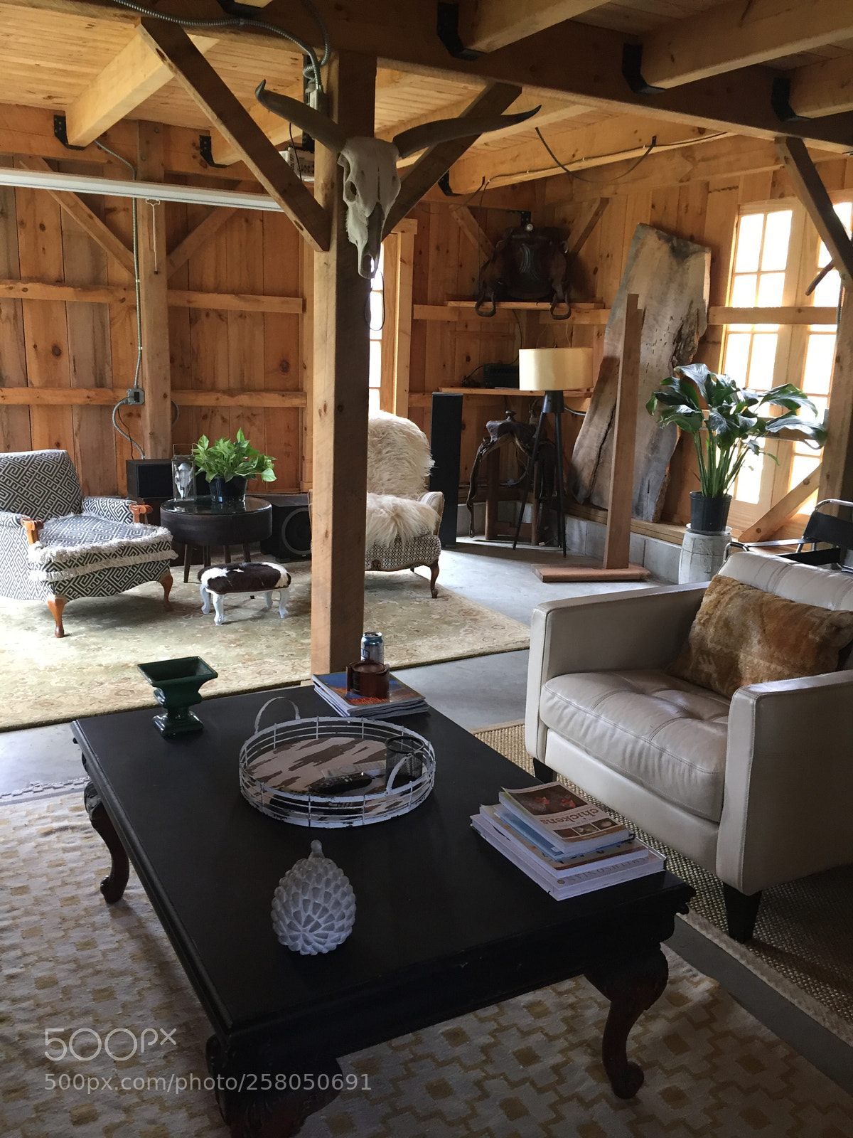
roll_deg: -1.5
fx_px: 953
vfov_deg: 61.7
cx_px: 426
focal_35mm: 29
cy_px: 569
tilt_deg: -13.2
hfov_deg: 48.2
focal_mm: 4.15
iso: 80
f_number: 2.2
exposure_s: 1/30
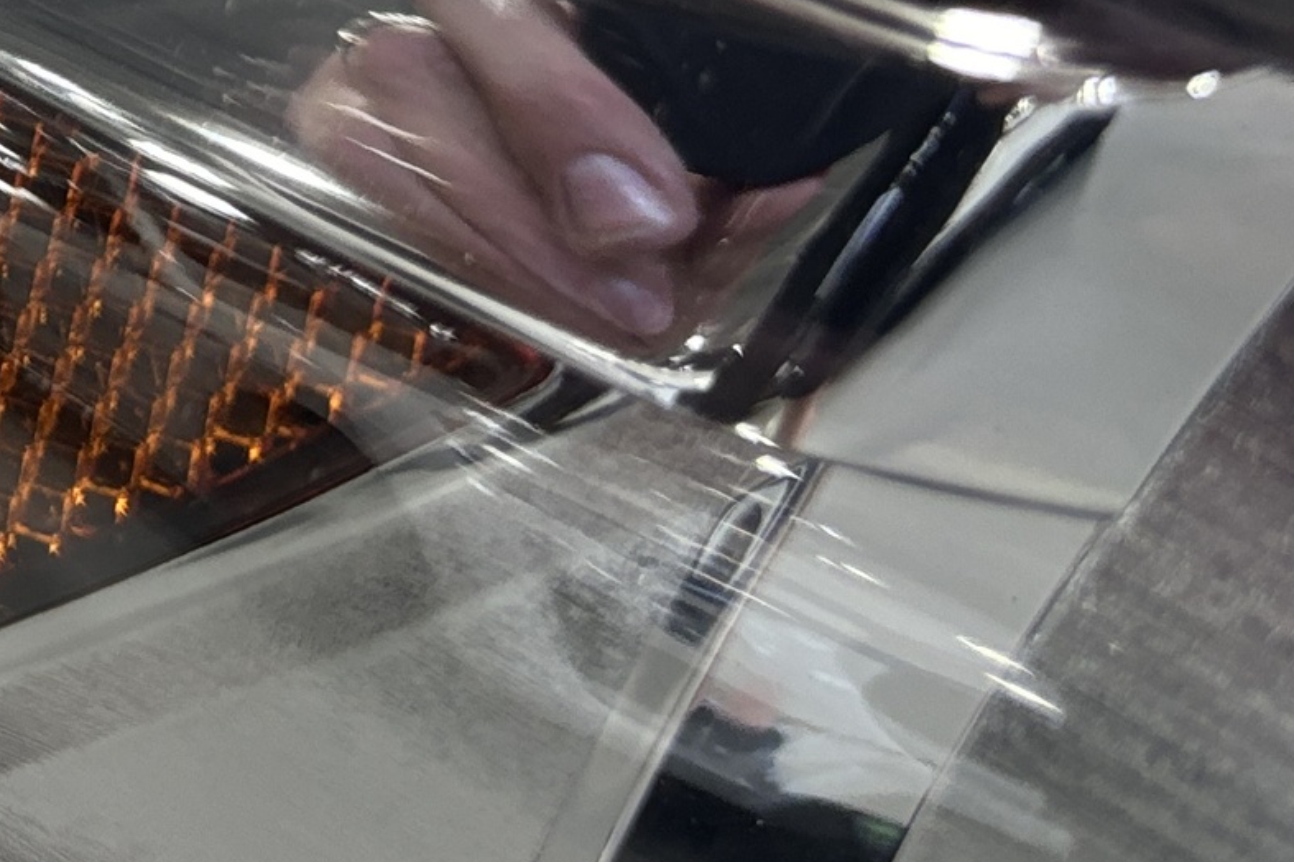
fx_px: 3557
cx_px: -942
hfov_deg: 17.3
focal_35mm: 99
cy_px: -576
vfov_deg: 12.8
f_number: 1.6
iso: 125
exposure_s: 1/50
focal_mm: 5.96
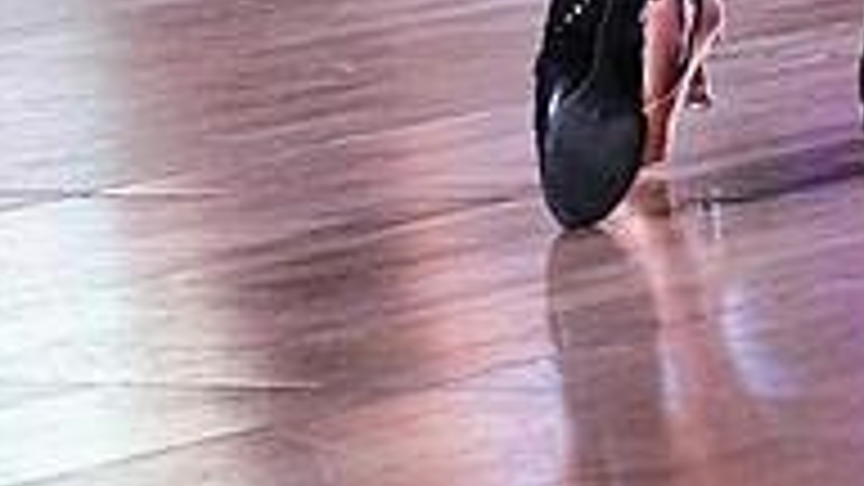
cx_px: 857
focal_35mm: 398
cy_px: -724
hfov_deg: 5.4
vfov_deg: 3.0
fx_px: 9118
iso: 8000
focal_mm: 126
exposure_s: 1/400
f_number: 5
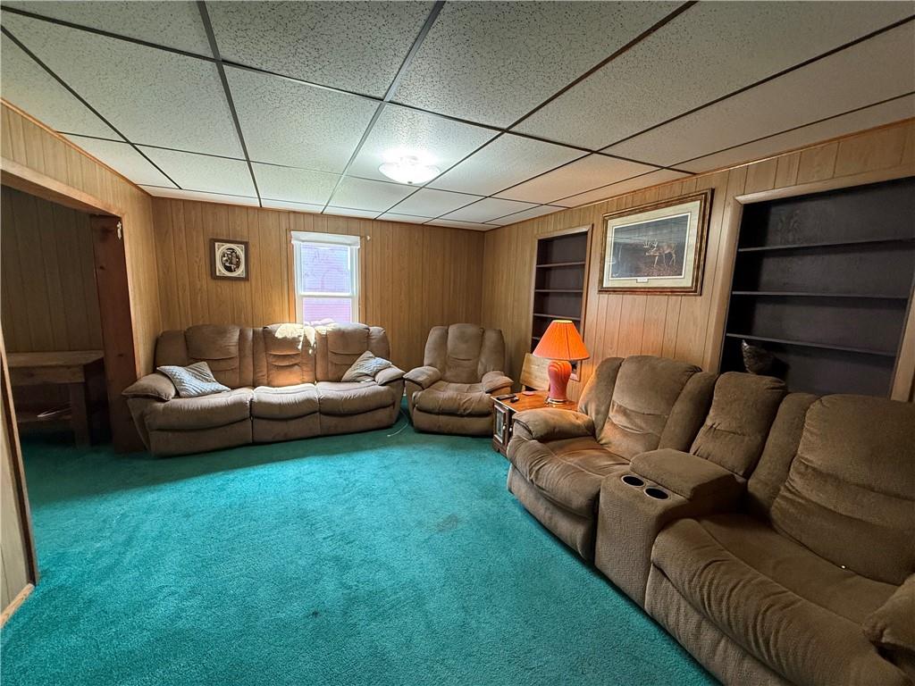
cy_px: 343
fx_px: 370
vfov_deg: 85.7
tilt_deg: -8.2
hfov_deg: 102.1
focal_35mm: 14
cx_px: 458
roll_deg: -1.6
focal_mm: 2.22
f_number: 2.2
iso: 320
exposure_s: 1/60
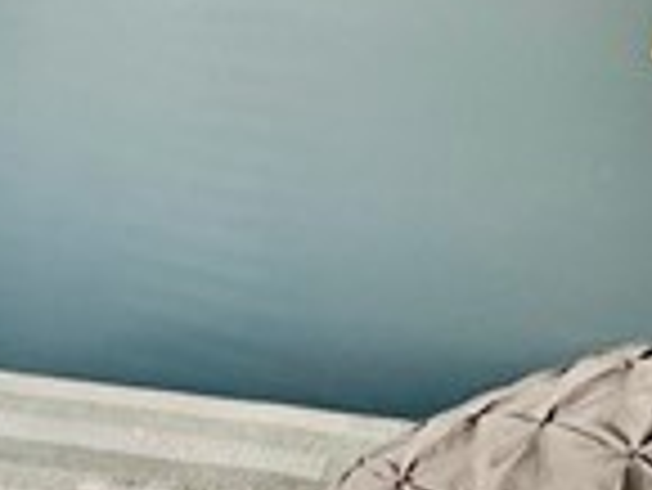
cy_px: 297
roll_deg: +0.5
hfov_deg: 17.7
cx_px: -342
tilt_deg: -11.4
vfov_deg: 15.0
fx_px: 1866
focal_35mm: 99
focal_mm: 2.22
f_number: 2.2
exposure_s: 1/60
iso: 200
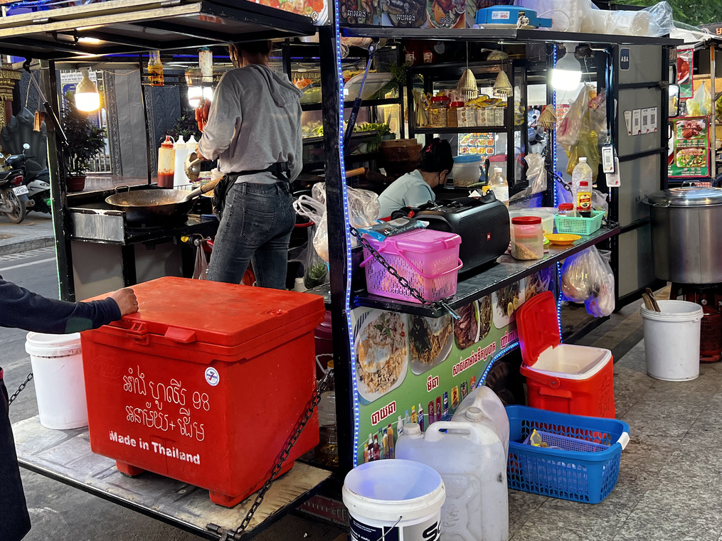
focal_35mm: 41
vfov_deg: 34.9
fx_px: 855
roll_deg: +2.5
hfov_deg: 45.7
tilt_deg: -7.2
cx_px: 322
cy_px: 195
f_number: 1.5
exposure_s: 1/100
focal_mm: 5.7
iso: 100
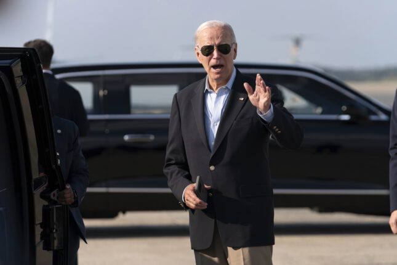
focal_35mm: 171
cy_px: 132
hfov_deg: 12.0
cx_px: 198
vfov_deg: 8.0
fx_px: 1886
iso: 160
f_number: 4.5
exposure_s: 1/1250
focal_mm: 171
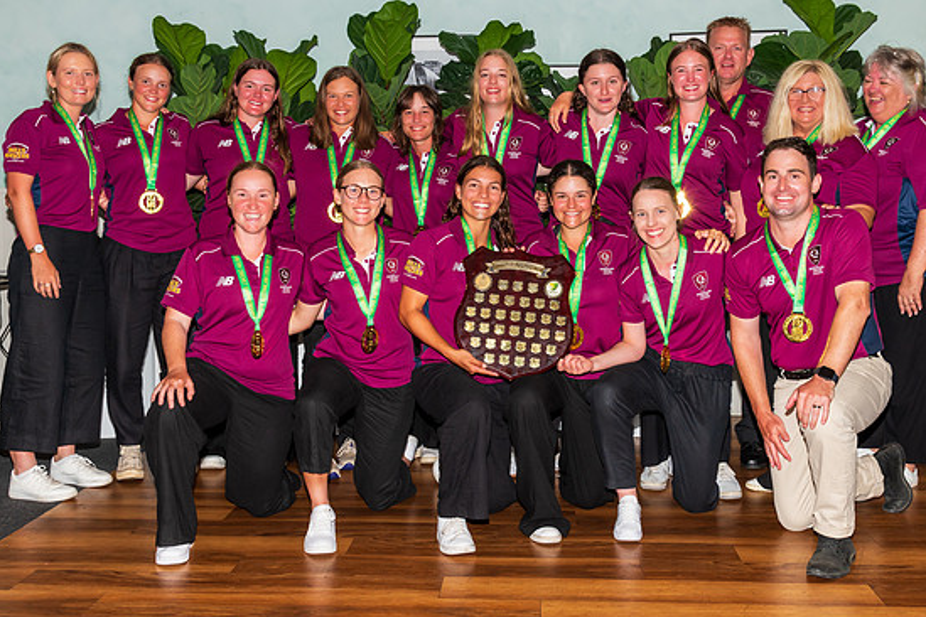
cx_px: 482
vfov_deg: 31.8
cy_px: 241
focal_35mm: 42
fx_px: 1080
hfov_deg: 46.4
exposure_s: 1/60
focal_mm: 32
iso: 400
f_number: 8
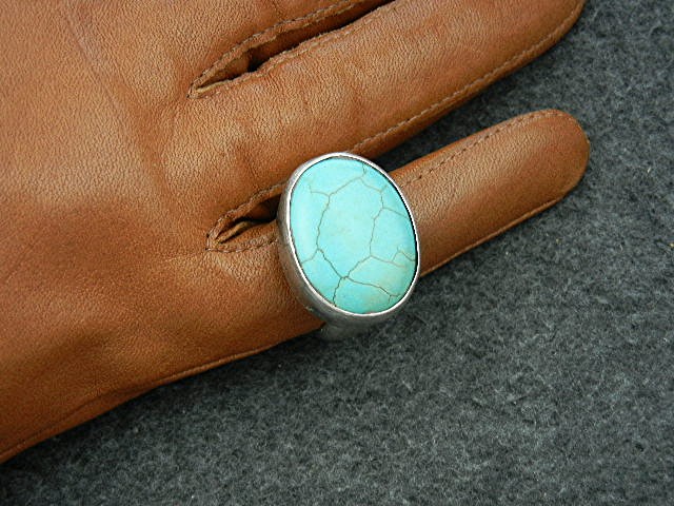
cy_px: 253
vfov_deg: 16.6
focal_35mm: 89
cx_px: 337
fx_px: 1733
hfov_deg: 22.0
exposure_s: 1/8.6
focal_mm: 16
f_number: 4.4
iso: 400
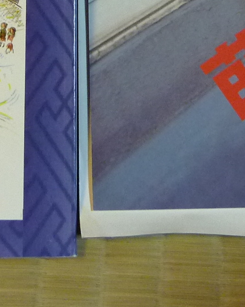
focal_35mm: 94
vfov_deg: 18.6
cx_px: 82
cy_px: -121
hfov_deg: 16.3
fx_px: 853
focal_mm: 4.1
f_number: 3.3
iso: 320
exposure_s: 1/30
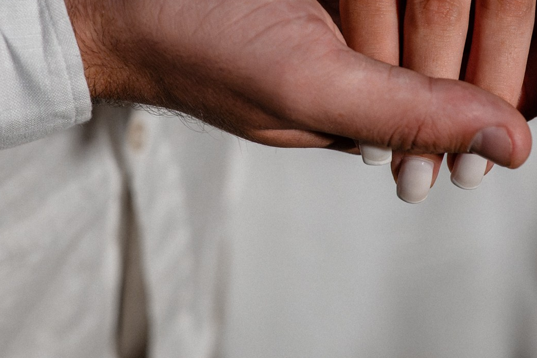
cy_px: 40
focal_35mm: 130
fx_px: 1939
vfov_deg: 10.5
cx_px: 291
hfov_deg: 15.8
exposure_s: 1/320
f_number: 3.2
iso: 1600
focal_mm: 50
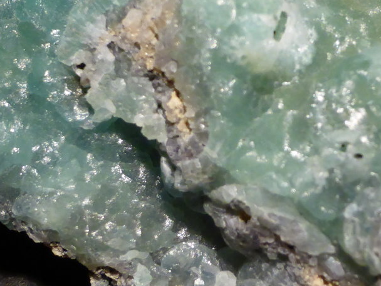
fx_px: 1332
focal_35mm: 121
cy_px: 74
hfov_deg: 16.2
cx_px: 276
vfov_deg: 12.2
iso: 400
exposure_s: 1/50
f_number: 4.1
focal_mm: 7.9
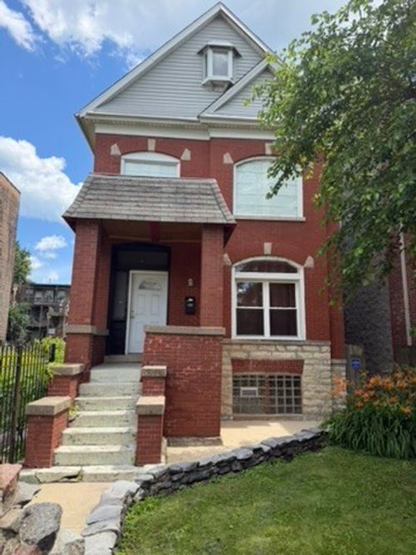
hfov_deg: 56.8
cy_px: 278
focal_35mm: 24
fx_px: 385
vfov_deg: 71.6
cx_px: 208
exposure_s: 1/2611
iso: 100
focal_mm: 6.76
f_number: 1.78
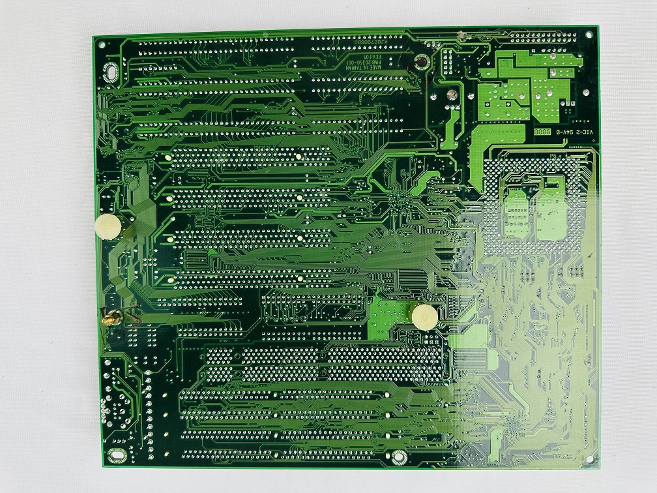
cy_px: 246
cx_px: 328
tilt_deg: -86.7
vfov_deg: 56.8
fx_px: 456
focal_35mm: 24
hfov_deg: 71.6
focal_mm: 6.86
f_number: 1.78
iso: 125
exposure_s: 1/120
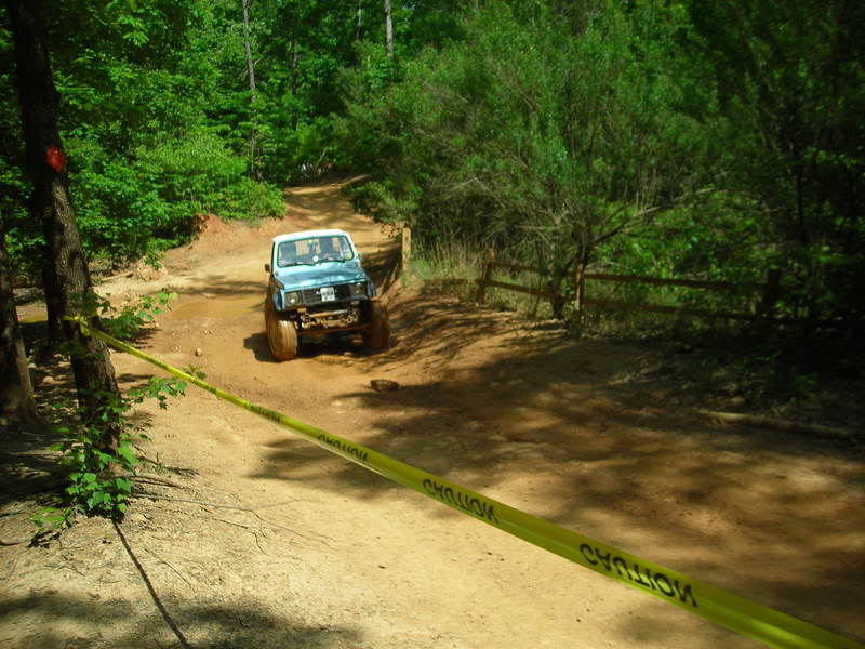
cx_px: 432
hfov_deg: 49.0
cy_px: 324
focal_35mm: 38
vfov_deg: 37.7
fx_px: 950
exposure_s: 1/123
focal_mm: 6.3
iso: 51
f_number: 6.4
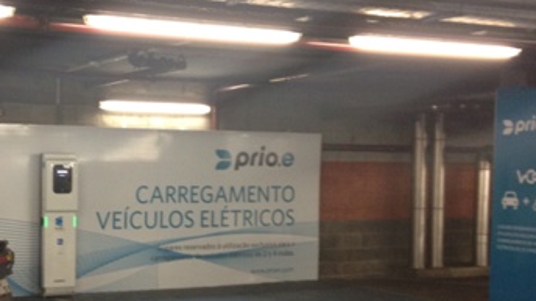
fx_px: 1008
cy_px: 215
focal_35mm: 71
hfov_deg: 29.4
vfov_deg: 16.9
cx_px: 146
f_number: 2.4
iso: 160
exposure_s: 1/20
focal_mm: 4.28
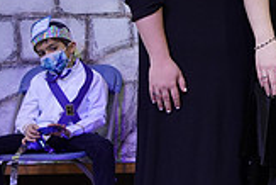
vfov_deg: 12.4
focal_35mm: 110
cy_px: 18
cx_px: 427
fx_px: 844
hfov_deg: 16.7
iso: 1600
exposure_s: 1/125
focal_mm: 31
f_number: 4.5
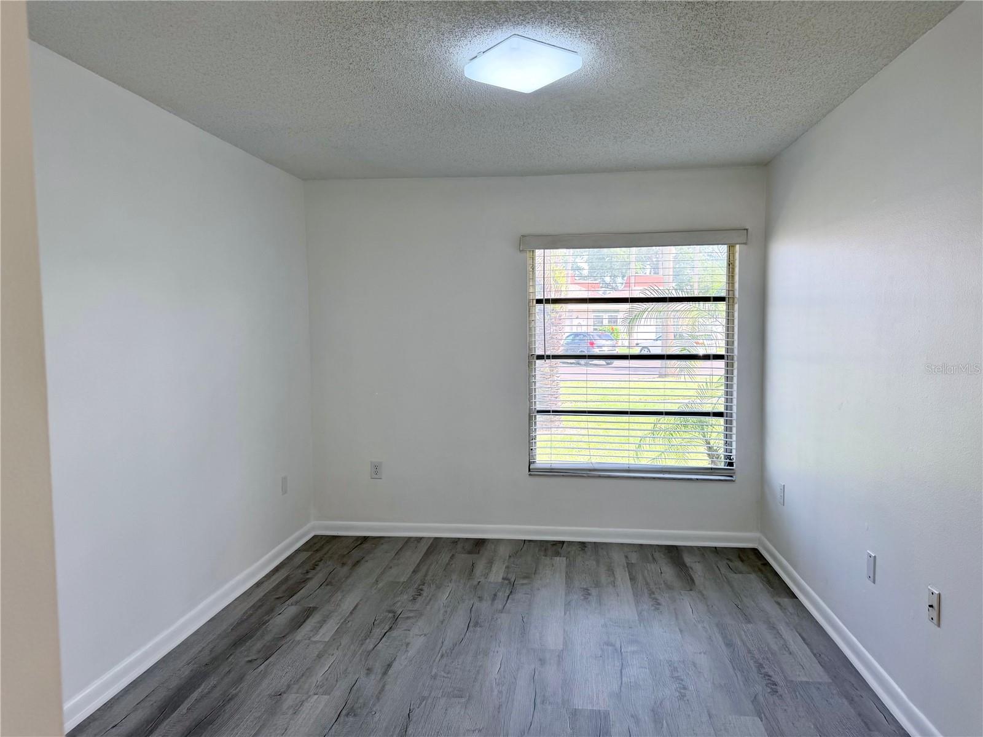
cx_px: 492
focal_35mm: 24
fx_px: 682
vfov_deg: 56.8
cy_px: 368
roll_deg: +0.6
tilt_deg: -3.7
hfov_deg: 71.6
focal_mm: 6.76
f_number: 1.78
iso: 80
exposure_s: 1/258
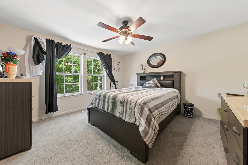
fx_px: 83
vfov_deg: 90.0
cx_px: 124
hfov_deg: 112.6
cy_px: 82
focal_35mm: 12
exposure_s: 1/5
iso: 160
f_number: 10
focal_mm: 12
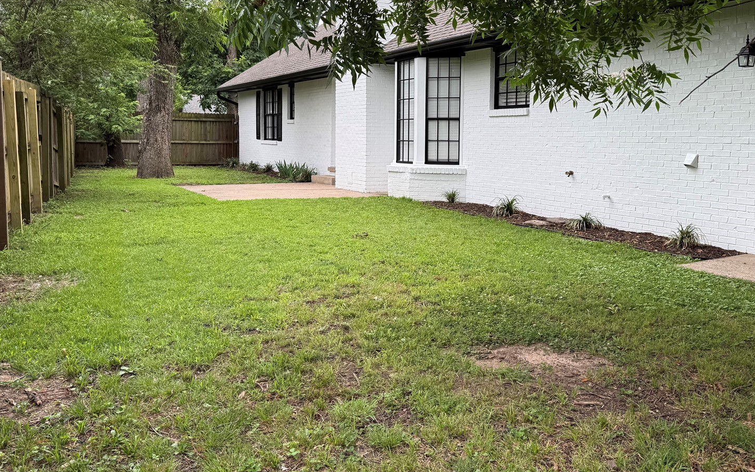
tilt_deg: -3.3
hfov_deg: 56.5
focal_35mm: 34
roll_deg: -0.9
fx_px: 700
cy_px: 179
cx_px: 433
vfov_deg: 37.1
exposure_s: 1/484
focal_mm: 6.76
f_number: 1.78
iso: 80
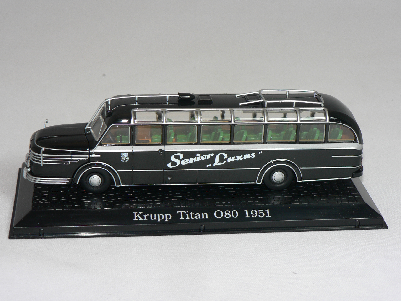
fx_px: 950
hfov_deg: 23.8
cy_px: 150
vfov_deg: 18.0
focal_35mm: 82
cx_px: 200
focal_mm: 13.7
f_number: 3.2
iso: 80
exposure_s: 1/60
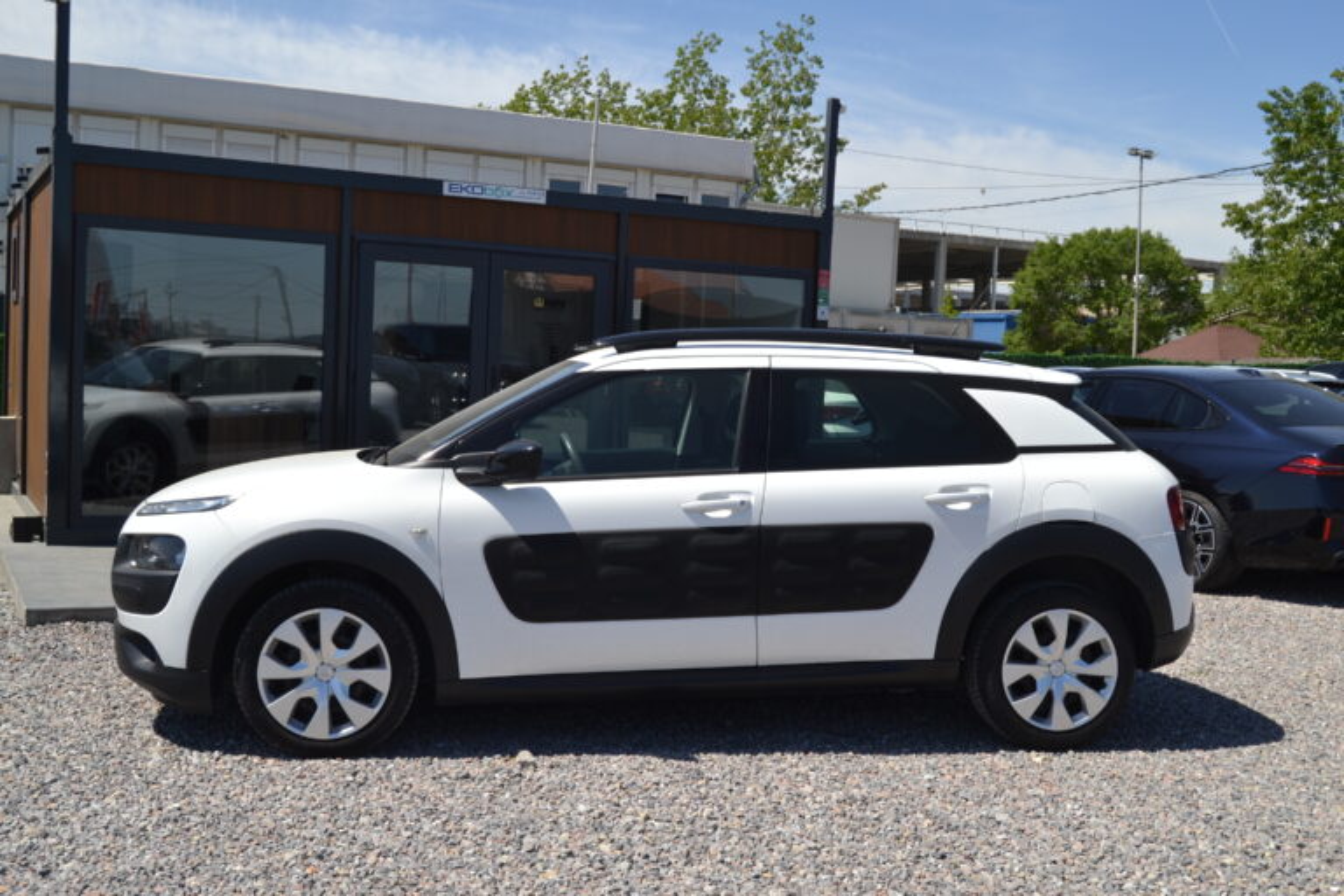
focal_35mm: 36
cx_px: 672
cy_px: 448
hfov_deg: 53.1
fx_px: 1344
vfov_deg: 36.9
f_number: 8
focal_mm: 24
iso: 100
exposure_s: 1/250
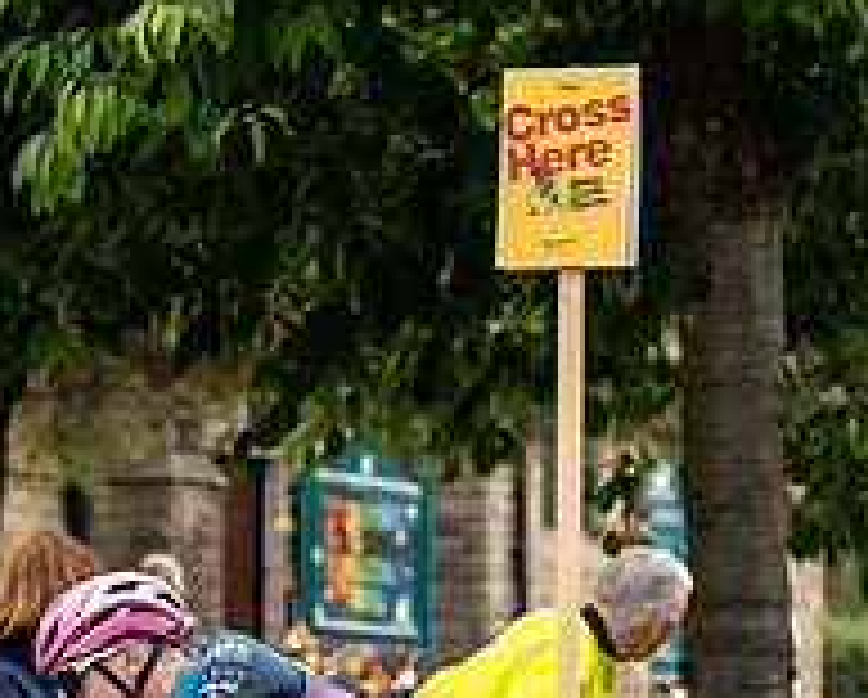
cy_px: 826
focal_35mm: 197
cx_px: 391
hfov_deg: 9.8
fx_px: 5069
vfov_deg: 7.8
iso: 400
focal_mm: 70
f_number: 3.2
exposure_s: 1/1000
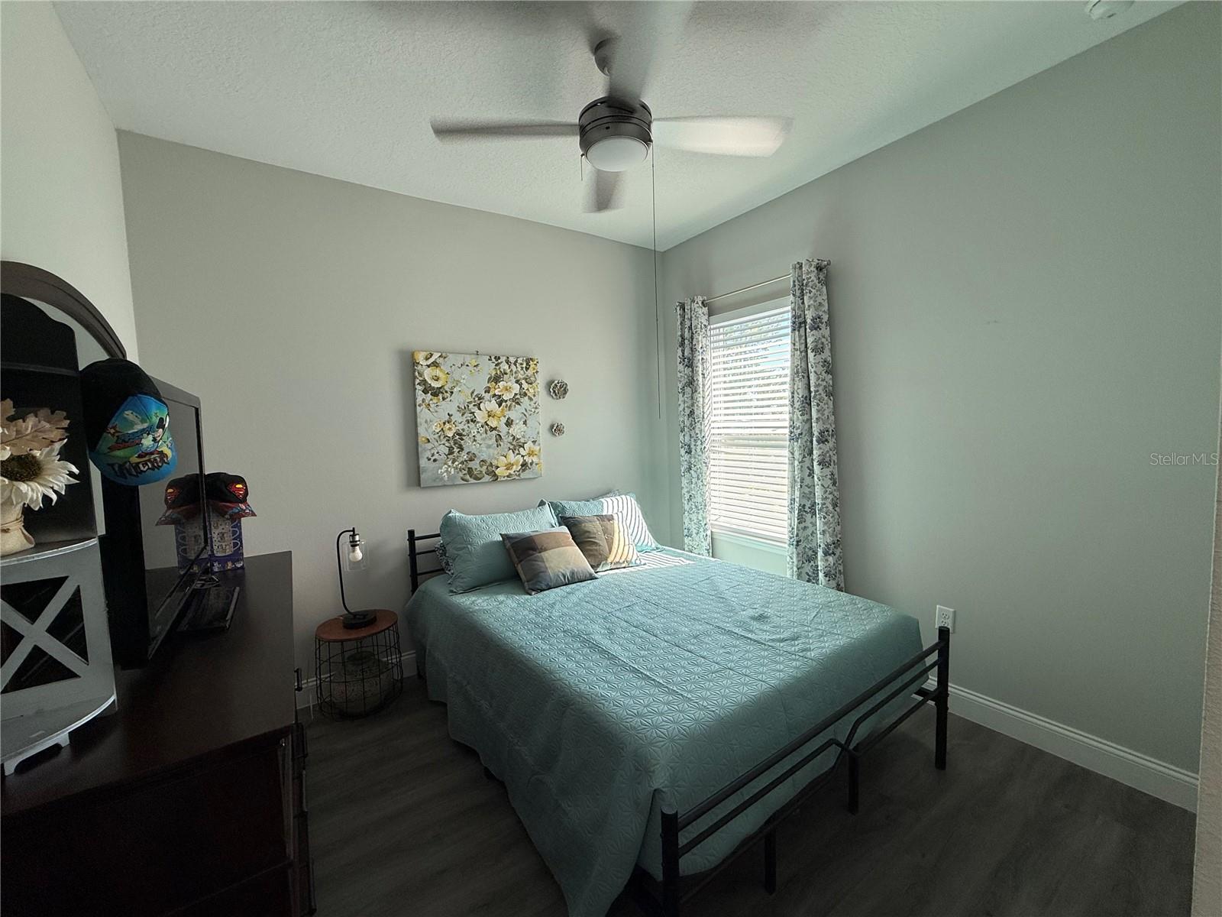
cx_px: 611
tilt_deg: -3.6
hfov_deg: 102.1
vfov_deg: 85.7
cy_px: 458
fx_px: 494
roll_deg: +1.6
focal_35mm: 14
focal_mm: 2.22
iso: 64
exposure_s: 1/123
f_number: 2.2
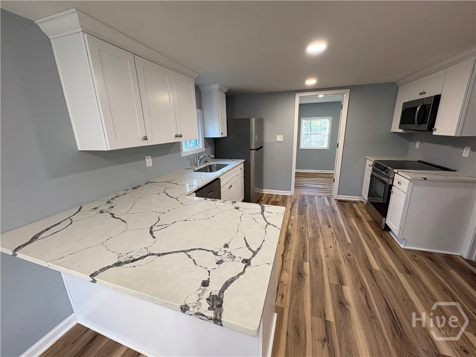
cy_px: 178
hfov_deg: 102.1
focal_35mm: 14
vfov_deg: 85.7
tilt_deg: -14.7
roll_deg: +2.3
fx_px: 193
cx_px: 238
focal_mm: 2.22
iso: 160
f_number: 2.2
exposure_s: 1/60
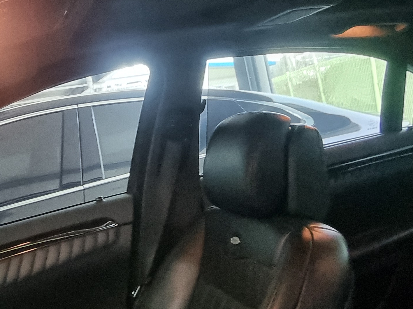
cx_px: 128
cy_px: 38
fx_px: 441
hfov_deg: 49.0
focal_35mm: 37
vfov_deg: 36.5
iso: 800
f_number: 2.2
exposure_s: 1/24
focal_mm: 2.2
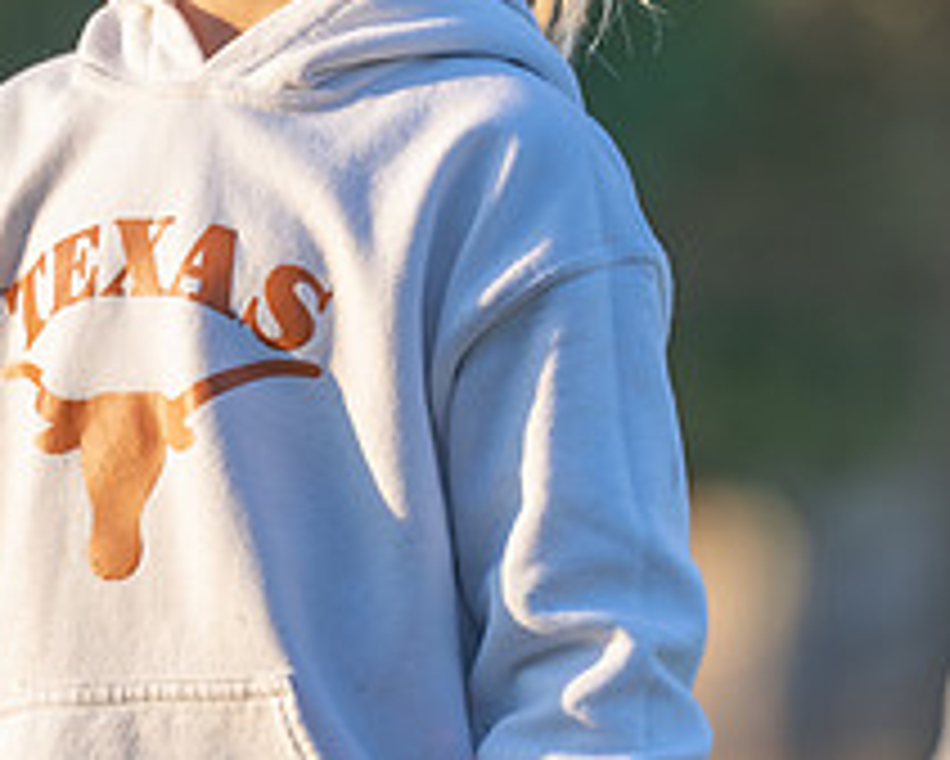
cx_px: 283
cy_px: 82
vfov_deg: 2.3
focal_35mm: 666
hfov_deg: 2.9
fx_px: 18734
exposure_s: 1/640
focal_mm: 200
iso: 160
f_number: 2.8
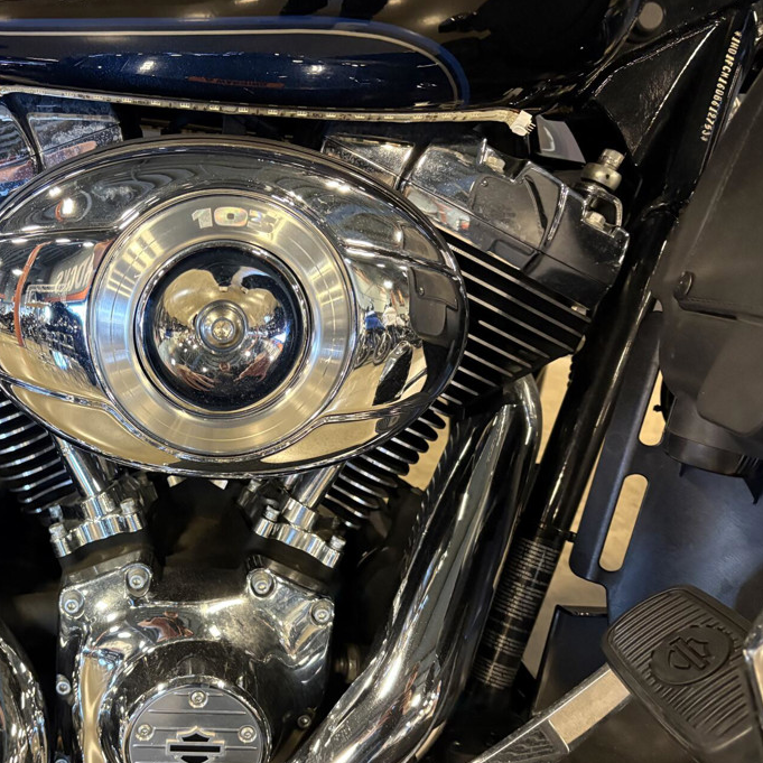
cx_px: 201
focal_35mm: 36
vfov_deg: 45.9
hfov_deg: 44.7
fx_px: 898
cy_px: 446
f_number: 1.6
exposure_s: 1/60
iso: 500
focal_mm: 5.96
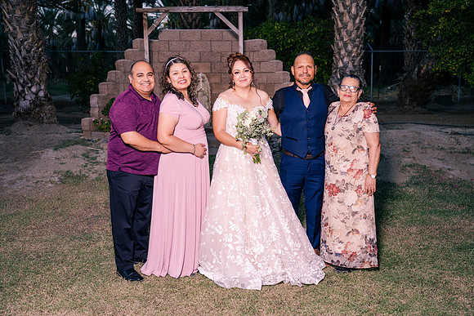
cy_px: 158
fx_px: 487
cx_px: 237
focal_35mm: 37
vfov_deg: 36.0
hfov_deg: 51.9
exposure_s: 1/500
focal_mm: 37
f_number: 4
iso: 640
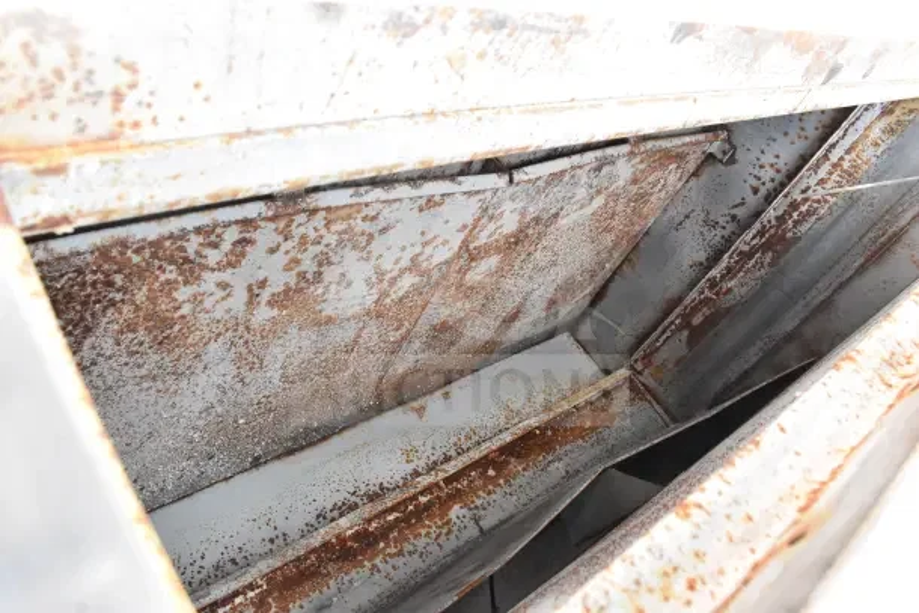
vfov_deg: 48.0
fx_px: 689
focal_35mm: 27
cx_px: 460
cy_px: 306
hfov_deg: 67.4
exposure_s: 1/500
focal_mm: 18
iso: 6400
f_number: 11
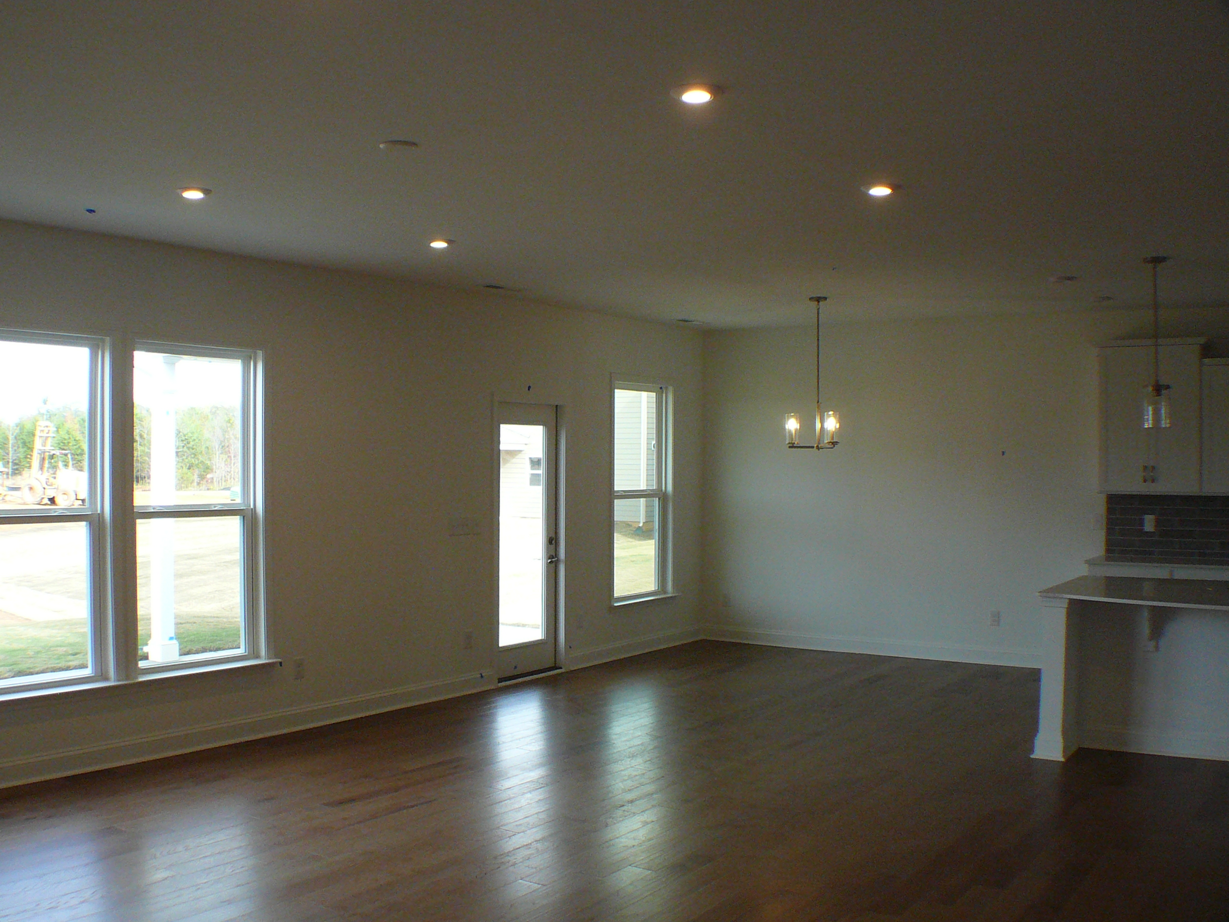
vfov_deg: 30.9
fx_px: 1669
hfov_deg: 40.4
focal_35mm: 47
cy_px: 461
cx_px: 614
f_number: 3.3
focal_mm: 7
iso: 200
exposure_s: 1/160
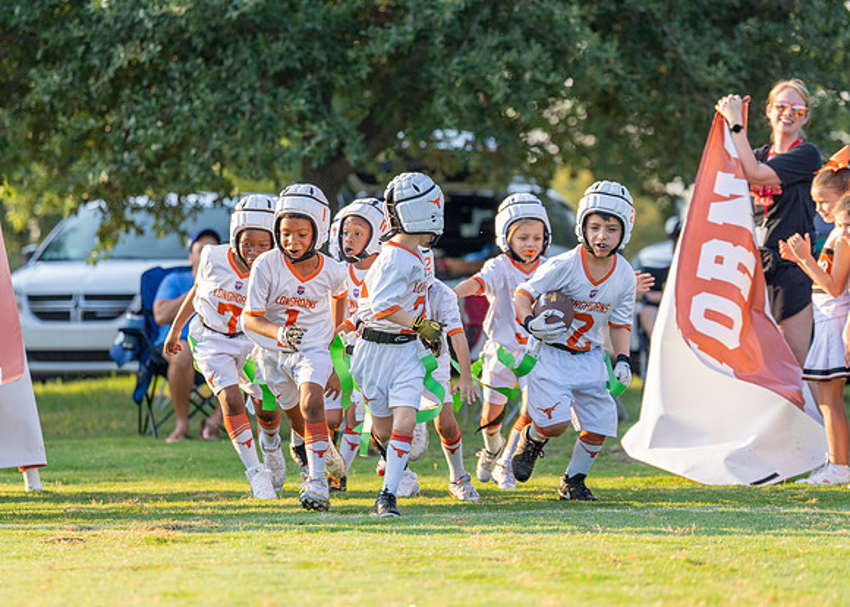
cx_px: 452
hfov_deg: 12.2
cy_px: 311
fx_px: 3992
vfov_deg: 8.7
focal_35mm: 165
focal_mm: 125
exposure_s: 1/2000
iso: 400
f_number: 2.8
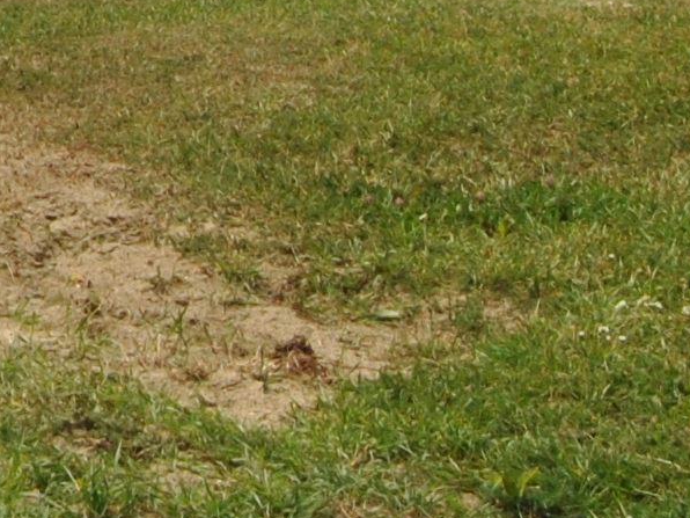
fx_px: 4864
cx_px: -891
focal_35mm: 244
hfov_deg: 7.6
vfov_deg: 5.9
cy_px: -617
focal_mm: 26
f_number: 13
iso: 400
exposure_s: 1/640
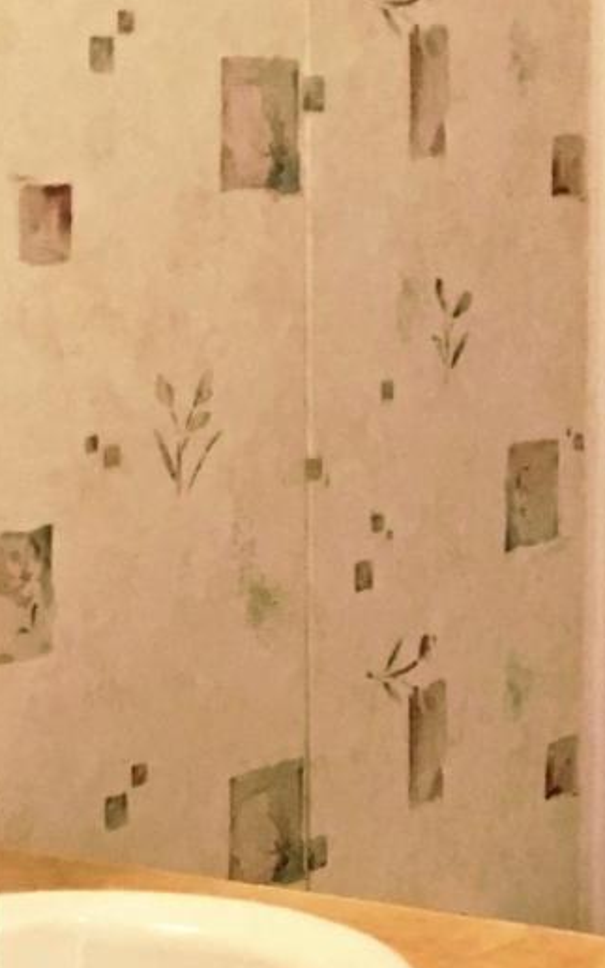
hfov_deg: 10.3
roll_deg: +0.3
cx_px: 1124
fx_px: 3140
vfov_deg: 17.4
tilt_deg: -11.6
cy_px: 758
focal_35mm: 119
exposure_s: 1/15
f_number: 2.2
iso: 100
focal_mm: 4.15
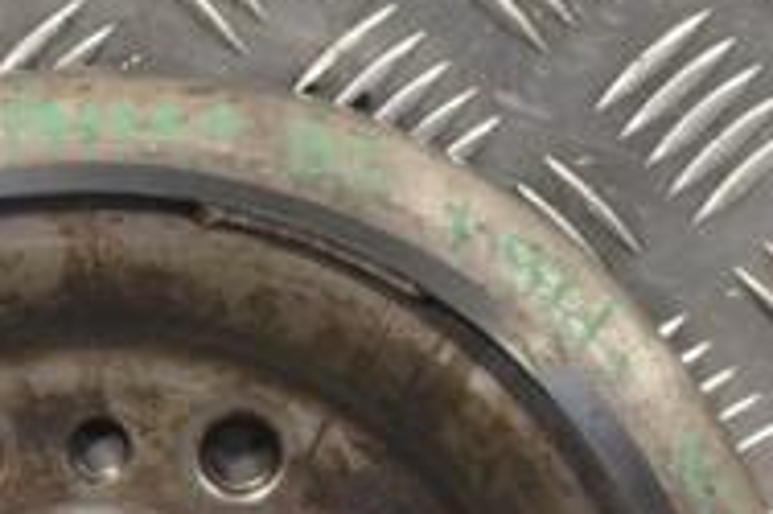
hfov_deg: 9.3
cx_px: -25
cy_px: 728
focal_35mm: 220
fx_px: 4720
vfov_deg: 6.2
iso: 3200
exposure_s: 1/250
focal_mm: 46
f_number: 8
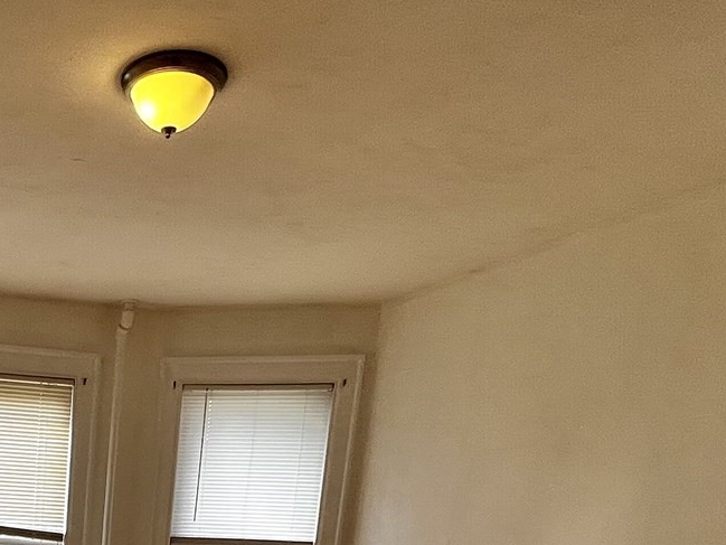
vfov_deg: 26.9
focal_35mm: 41
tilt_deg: -13.7
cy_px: 780
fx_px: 860
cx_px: -12
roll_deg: -1.6
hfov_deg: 39.8
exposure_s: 1/142
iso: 32
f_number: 1.8
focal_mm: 1.57
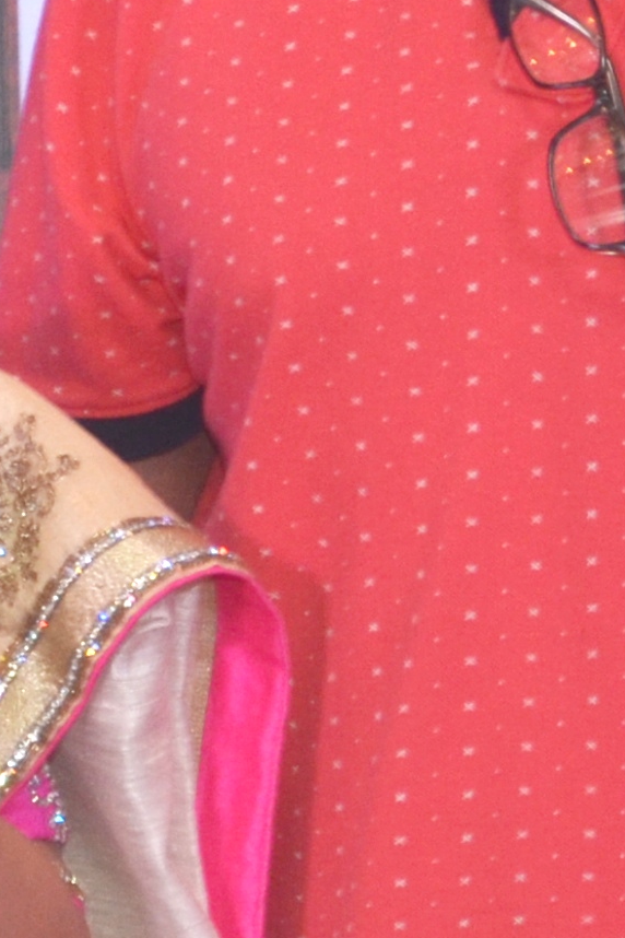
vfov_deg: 4.6
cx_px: -592
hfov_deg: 3.1
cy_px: 491
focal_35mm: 447
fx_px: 11640
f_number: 5
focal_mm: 52
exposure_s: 1/80
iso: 500
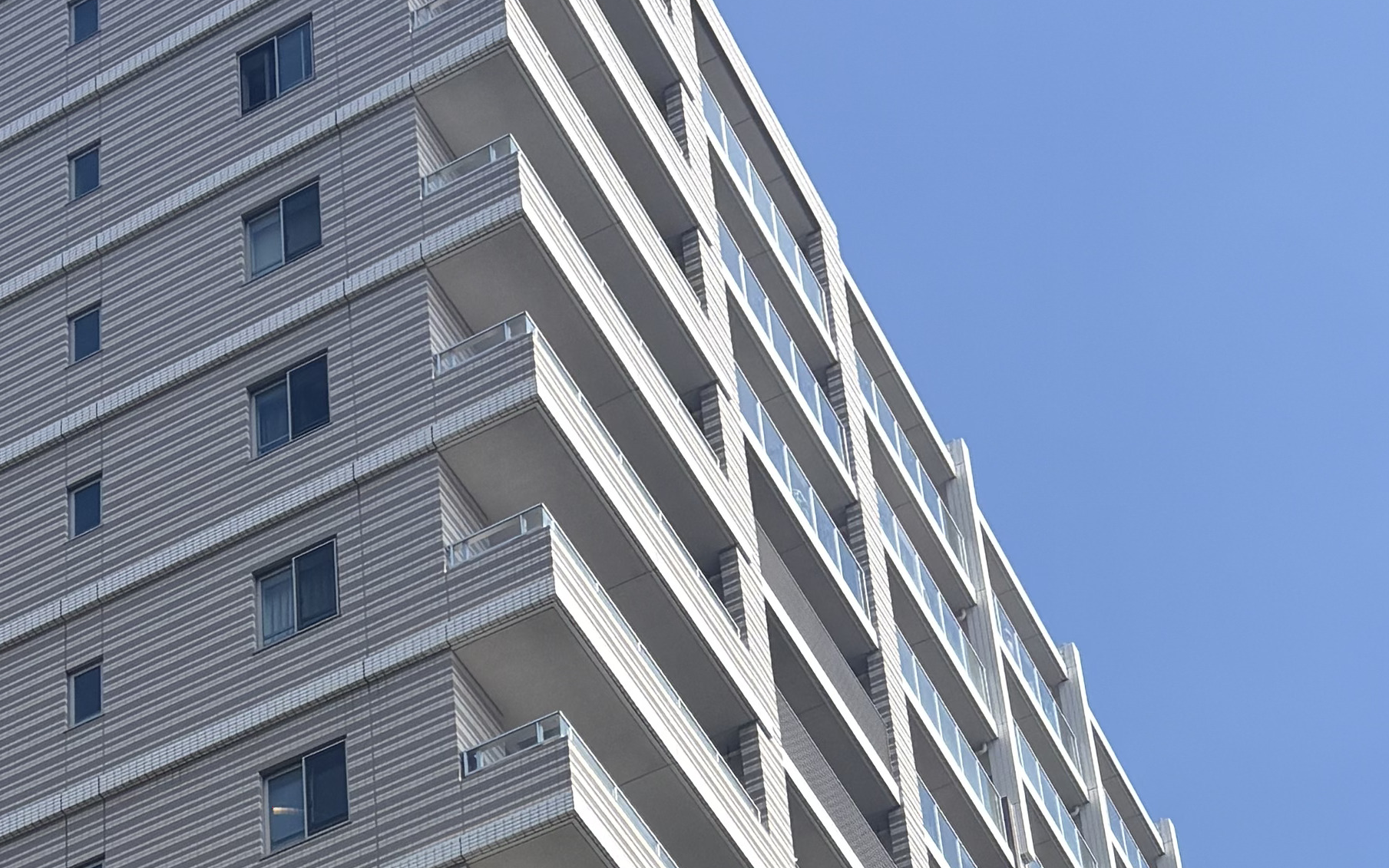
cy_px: 1579
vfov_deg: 13.4
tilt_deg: +27.1
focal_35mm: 87
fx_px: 3294
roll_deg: +3.5
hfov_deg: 23.6
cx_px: 410
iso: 50
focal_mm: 5.96
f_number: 1.6
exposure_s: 1/3125
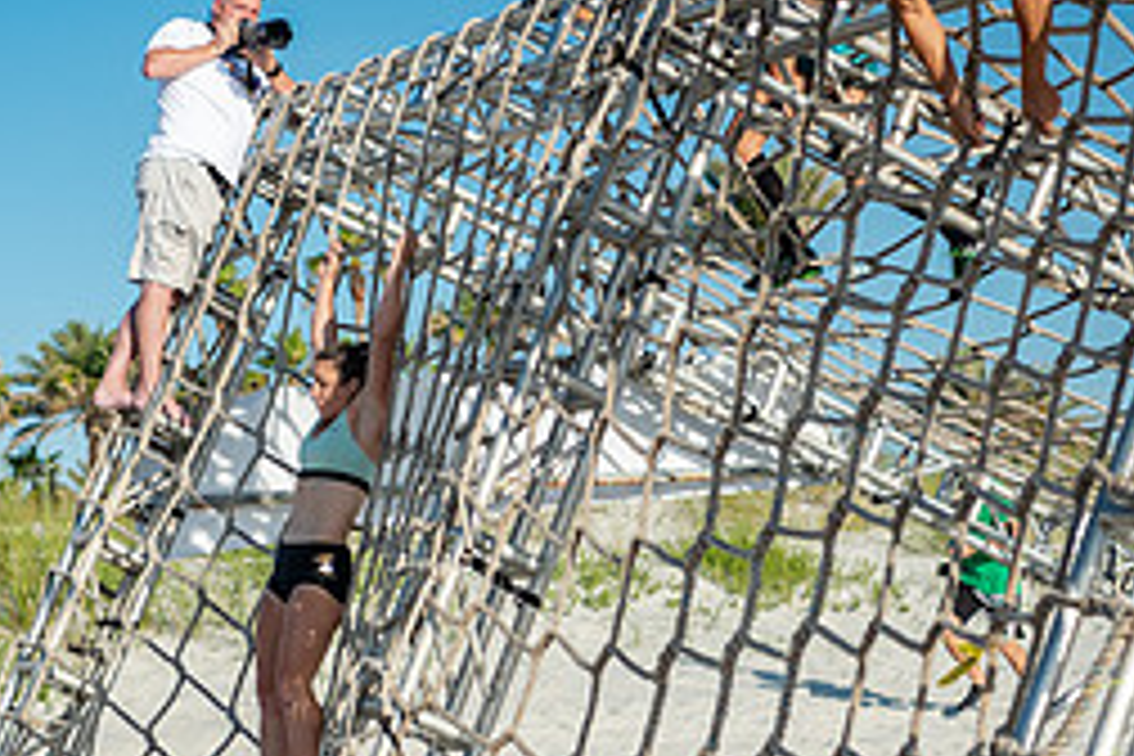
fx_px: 3339
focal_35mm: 106
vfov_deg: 12.9
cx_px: 436
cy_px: 331
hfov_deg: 19.2
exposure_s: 1/4000
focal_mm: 46
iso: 400
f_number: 2.8
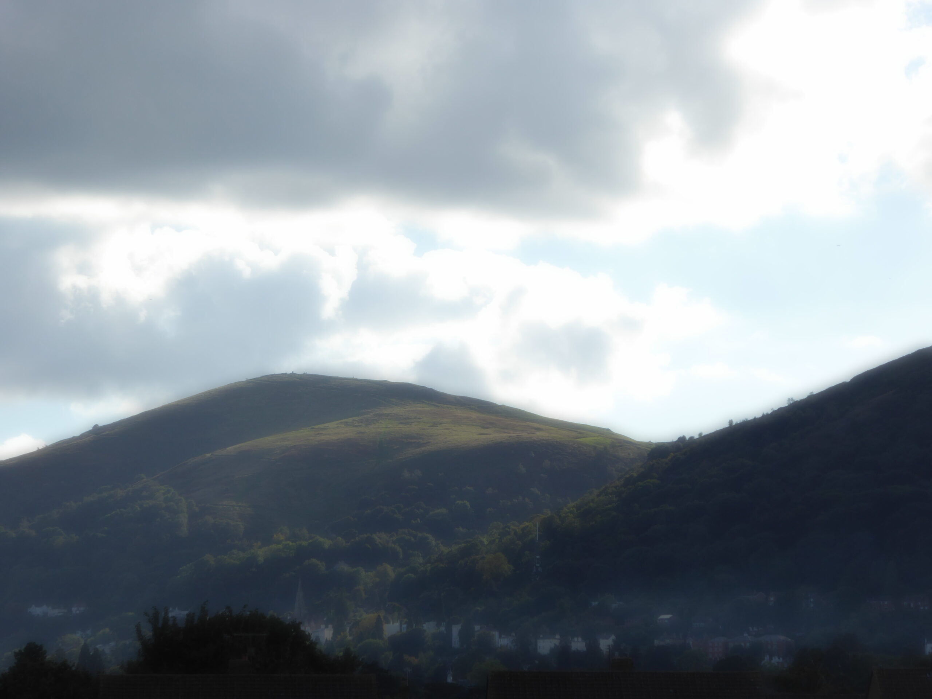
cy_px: 350
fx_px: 4631
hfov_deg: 11.5
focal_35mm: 172
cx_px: 466
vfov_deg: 8.6
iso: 100
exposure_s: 1/400
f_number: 5.6
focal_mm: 30.9
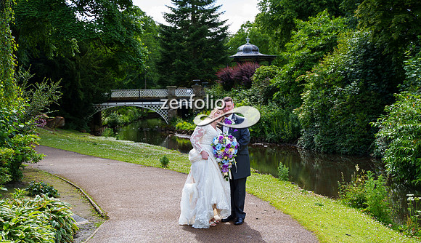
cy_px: 121
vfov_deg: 24.4
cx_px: 210
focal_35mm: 50
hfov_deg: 41.1
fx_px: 561
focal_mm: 48
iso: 200
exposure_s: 1/640
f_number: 3.5
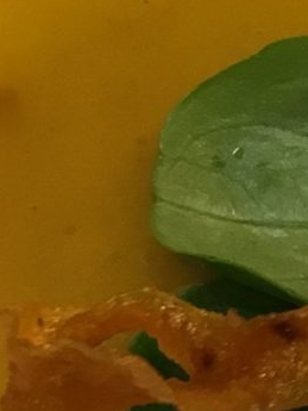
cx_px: 1006
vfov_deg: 9.2
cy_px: 217
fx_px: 2549
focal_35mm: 215
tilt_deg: -71.4
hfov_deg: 6.2
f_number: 2.2
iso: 80
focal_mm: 4.15
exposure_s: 1/33
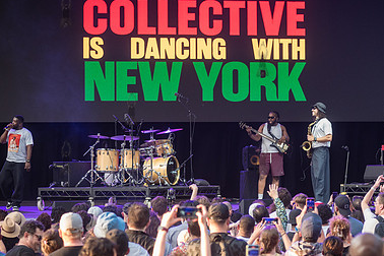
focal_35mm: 163
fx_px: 1739
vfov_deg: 8.4
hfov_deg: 12.6
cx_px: 262
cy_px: 157
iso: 1000
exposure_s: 1/400
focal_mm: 105
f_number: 4
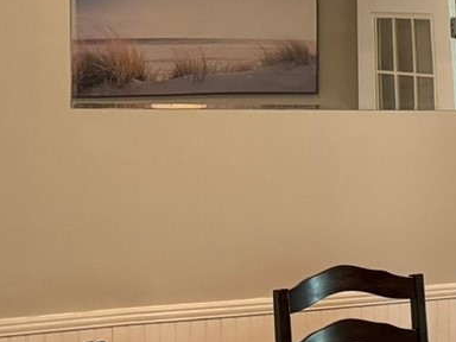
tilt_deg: -2.0
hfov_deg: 17.2
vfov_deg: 14.8
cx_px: 739
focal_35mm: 100
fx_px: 1317
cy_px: 137
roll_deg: -0.6
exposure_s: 1/60
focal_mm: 6.76
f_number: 1.78
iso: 800
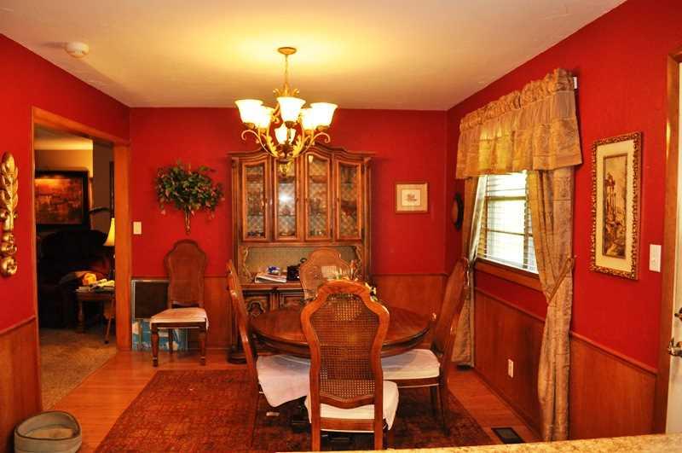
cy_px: 226
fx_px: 511
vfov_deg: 47.8
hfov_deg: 67.5
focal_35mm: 27
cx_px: 341
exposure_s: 1/60
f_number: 3.5
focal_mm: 18
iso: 800
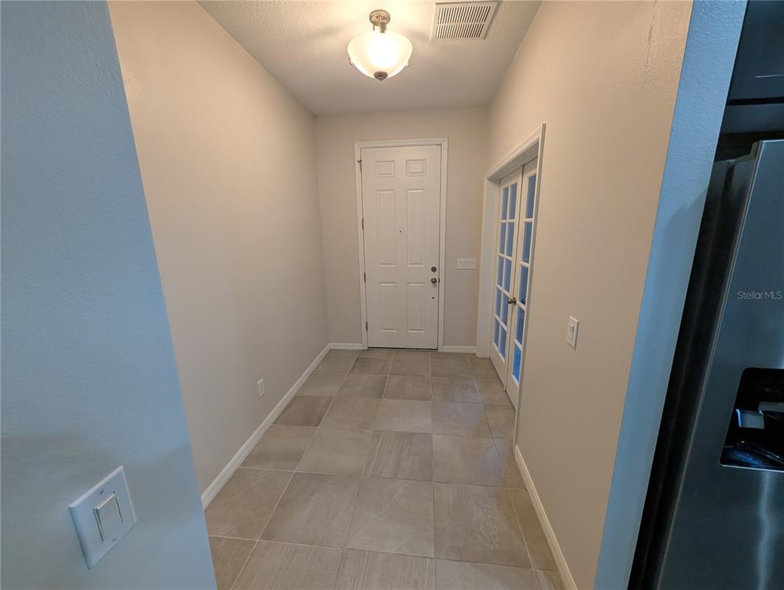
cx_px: 392
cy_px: 295
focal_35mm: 12
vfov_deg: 94.6
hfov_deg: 110.5
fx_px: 272
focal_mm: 2.02
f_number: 1.7
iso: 53
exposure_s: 1/153
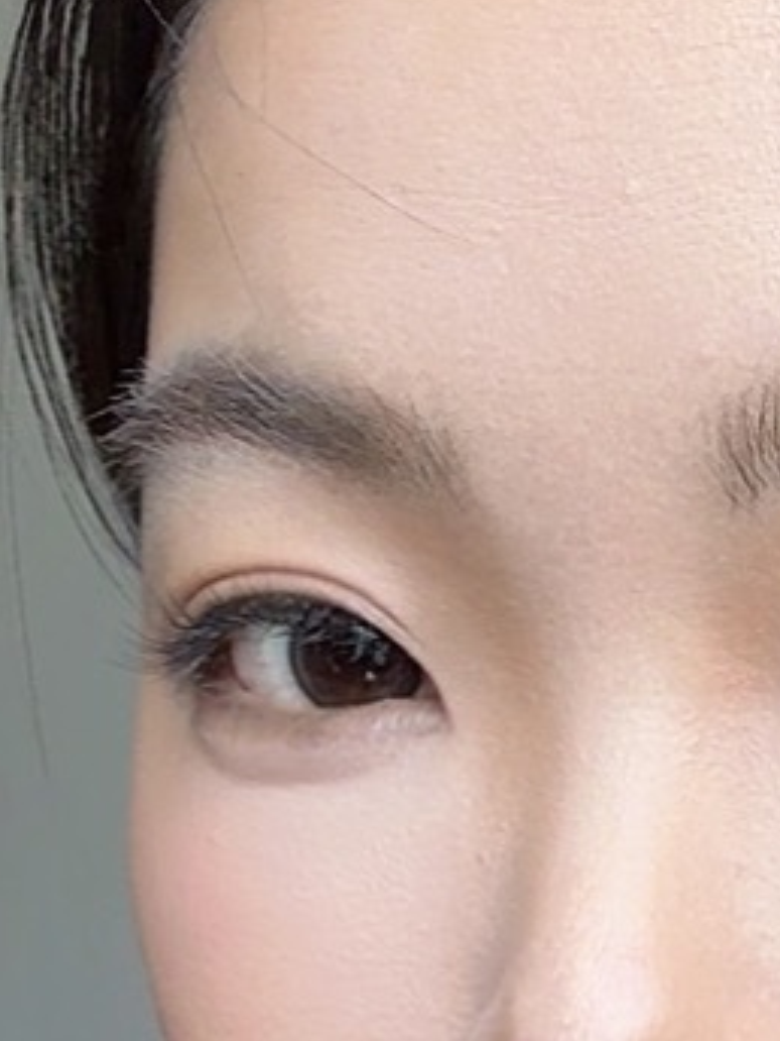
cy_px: 1147
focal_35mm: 105
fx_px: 3155
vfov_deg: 18.0
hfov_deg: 13.7
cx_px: 958
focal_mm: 2.69
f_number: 1.9
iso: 80
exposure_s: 1/60
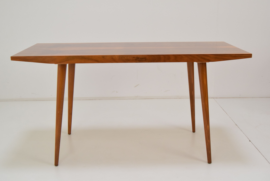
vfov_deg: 28.1
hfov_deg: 41.1
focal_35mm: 48
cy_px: 90
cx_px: 135
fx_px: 360
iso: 1600
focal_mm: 32
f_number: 9
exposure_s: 1/320
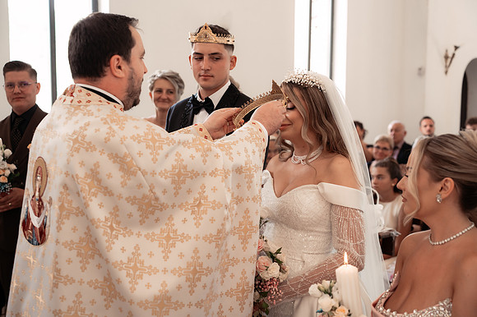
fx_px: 596
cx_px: 238
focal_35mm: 45
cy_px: 158
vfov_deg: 29.8
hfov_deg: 43.6
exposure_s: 1/250
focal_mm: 45
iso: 1600
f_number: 3.2
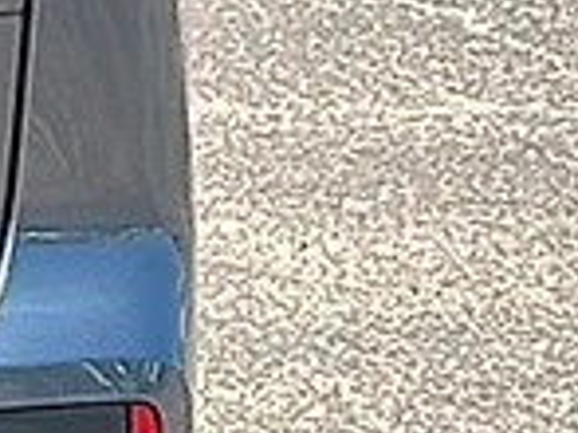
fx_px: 3020
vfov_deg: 8.2
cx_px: -782
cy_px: 77
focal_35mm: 181
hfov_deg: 9.7
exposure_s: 1/2985
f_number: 1.78
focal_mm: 6.86
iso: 80
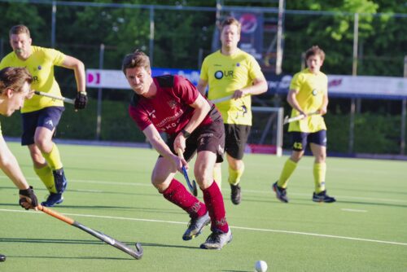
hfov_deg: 11.4
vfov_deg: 7.6
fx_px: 2036
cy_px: 136
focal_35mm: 180
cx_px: 204
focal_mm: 180
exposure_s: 1/2000
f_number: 6.3
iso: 1600
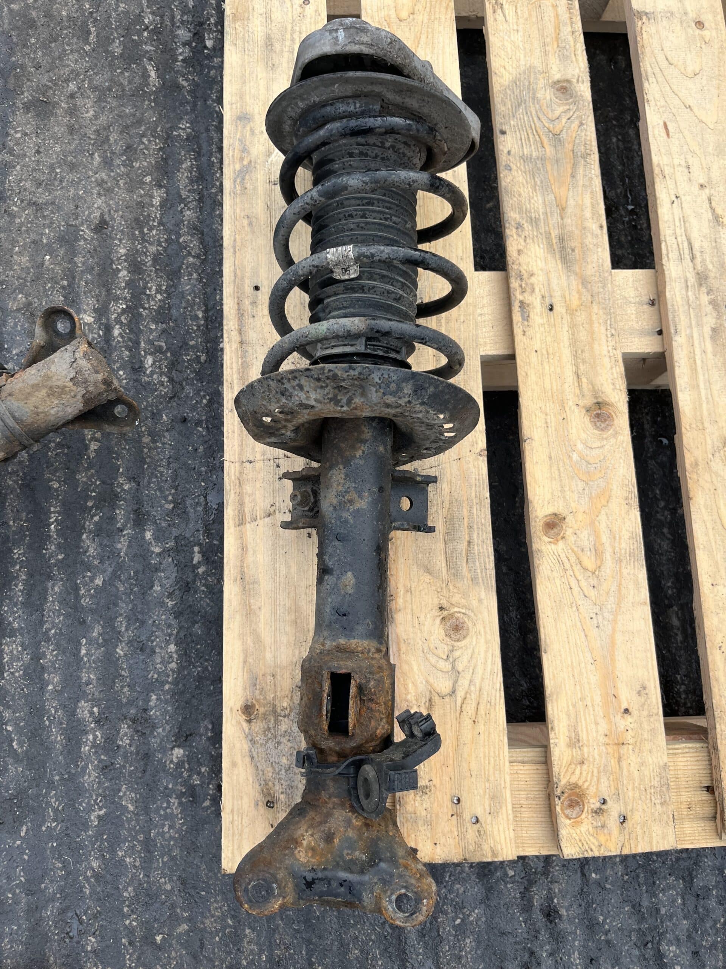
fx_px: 727
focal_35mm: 26
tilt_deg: -77.0
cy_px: 484
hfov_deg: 53.1
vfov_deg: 67.3
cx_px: 363
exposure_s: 1/891
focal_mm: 5.1
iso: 50
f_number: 1.6
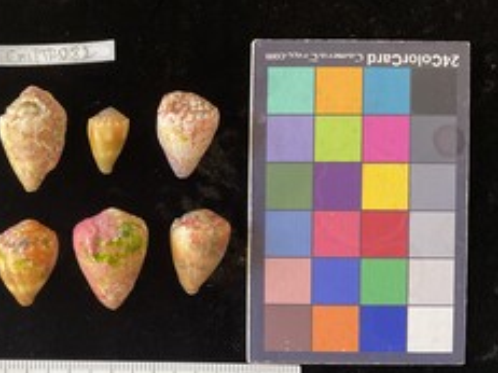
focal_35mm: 44
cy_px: 238
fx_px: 633
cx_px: 136
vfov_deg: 32.7
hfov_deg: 41.9
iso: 100
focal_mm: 3
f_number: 1.8
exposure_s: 1/60
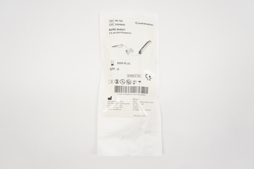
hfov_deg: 64.6
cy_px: 84
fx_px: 201
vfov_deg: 45.6
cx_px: 127
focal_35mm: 28
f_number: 5.6
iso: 400
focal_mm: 19
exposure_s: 1/80
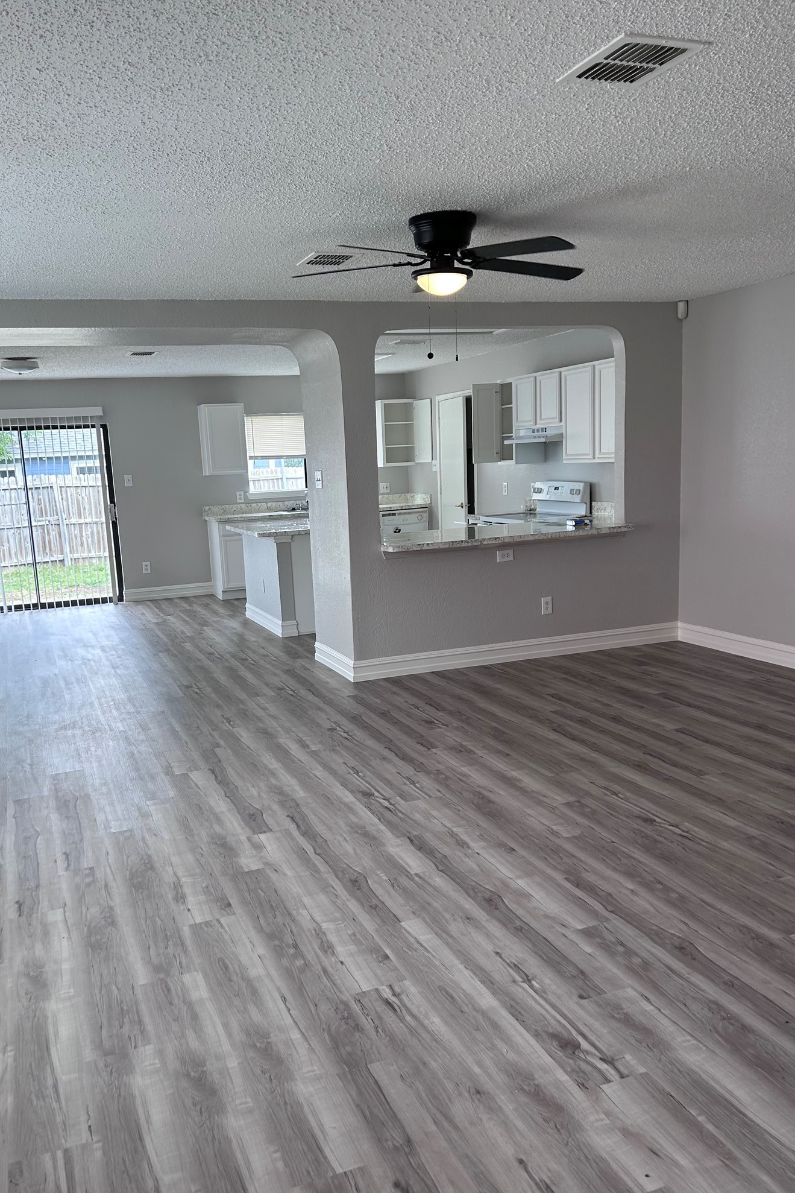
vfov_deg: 65.5
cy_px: 616
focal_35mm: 28
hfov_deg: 46.3
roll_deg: +4.0
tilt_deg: -10.6
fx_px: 927
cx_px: 343
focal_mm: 5.7
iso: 50
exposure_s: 1/135
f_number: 1.5
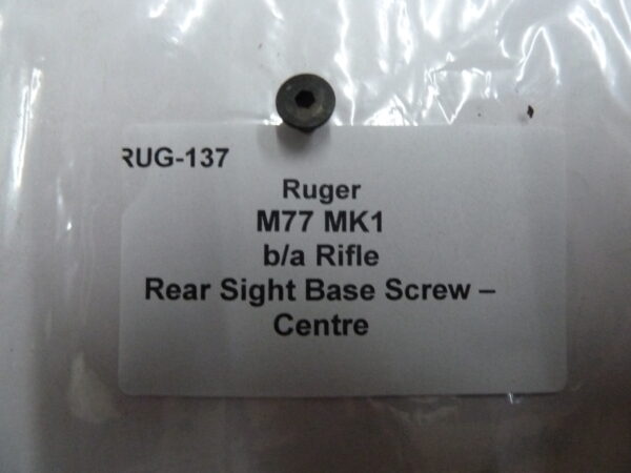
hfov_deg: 69.4
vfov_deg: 54.9
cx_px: 316
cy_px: 236
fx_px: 456
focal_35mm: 25
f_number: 3.3
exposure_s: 1/60
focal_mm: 4.1
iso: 800
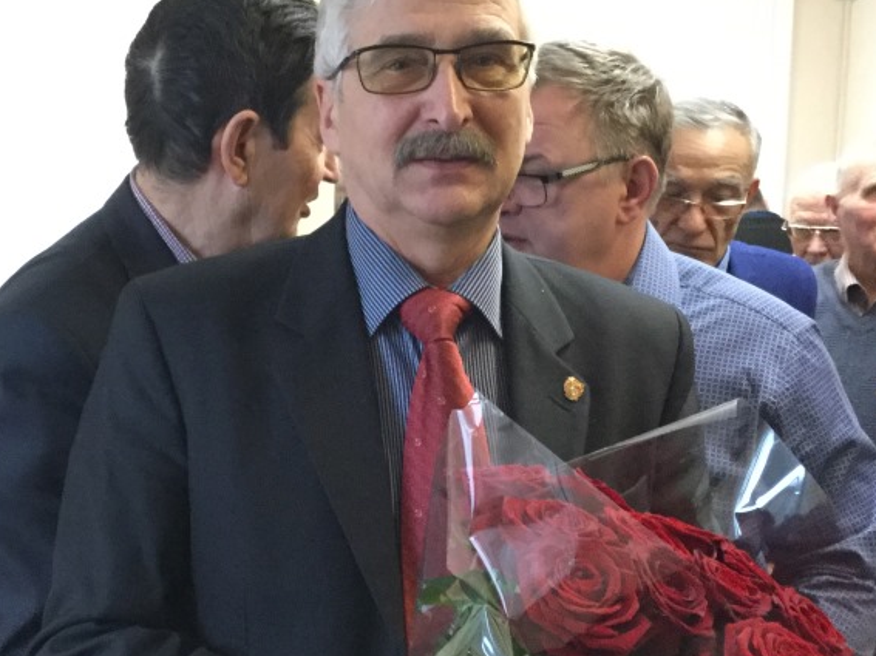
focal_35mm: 56
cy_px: 401
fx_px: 1417
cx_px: 329
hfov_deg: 34.2
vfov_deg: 26.0
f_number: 2.4
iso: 250
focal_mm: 3.3
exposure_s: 1/25
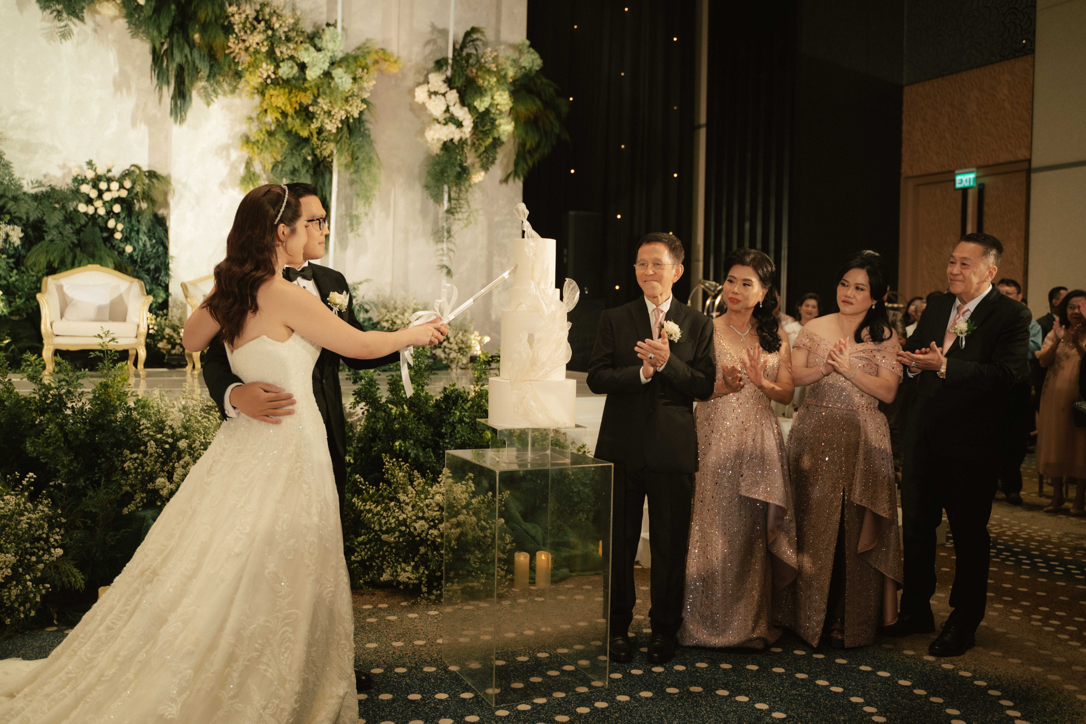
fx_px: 965
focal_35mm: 32
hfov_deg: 58.7
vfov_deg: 41.1
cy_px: 353
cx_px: 551
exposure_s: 1/160
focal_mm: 31
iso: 1000
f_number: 2.8
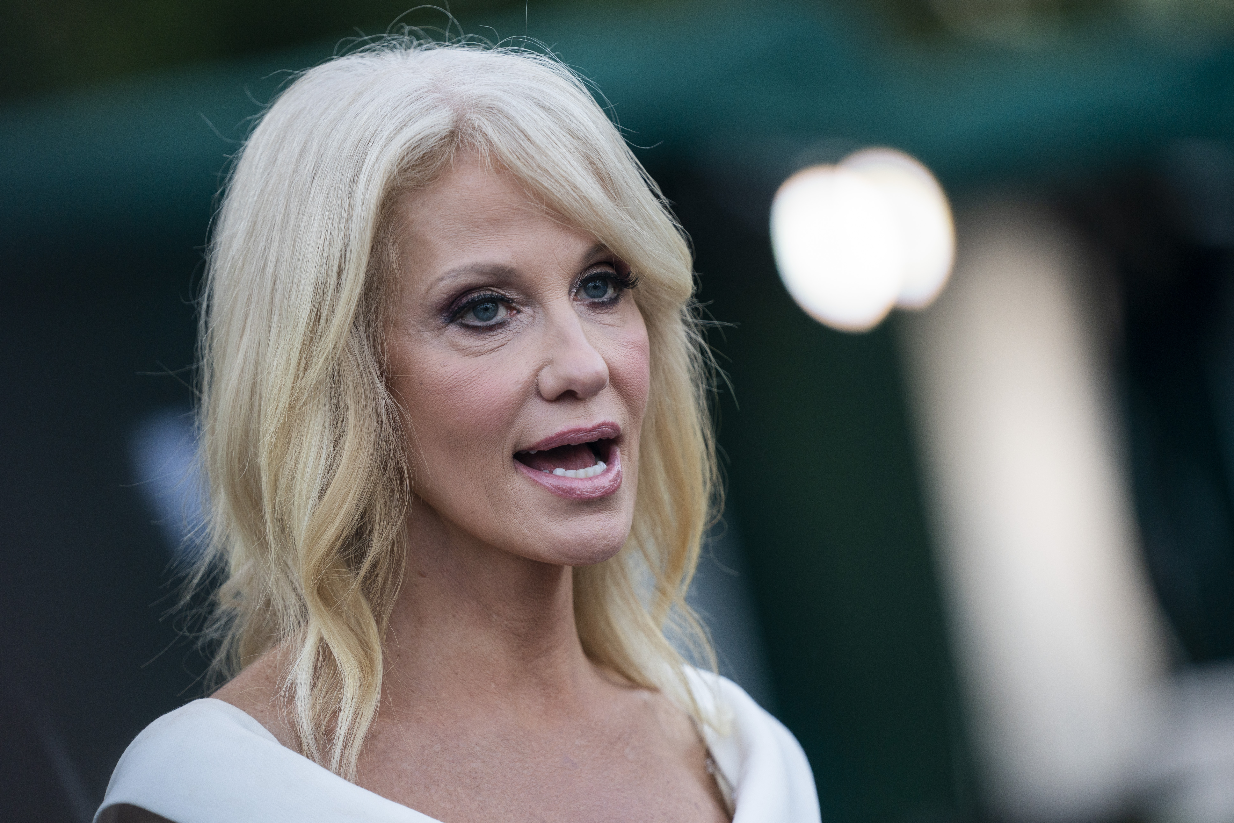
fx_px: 6855
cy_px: 412
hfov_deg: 10.3
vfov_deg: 6.9
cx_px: 617
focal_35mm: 200
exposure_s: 1/200
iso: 800
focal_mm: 200
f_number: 2.8
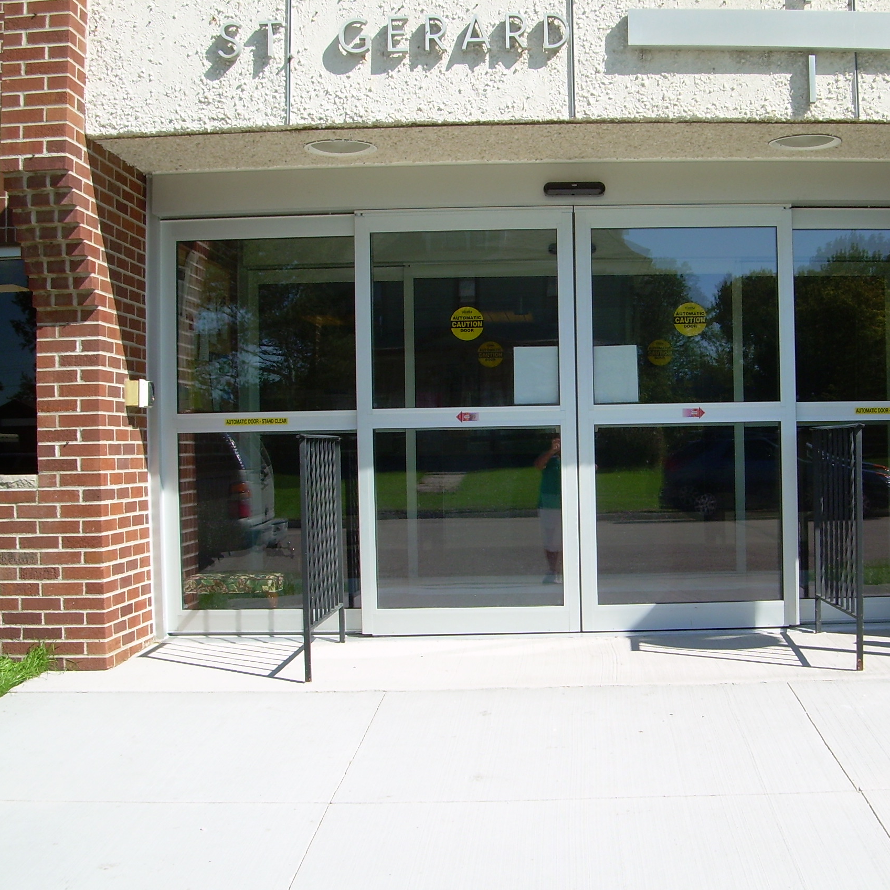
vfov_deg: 37.6
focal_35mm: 45
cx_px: 577
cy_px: 446
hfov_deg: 37.2
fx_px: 1309
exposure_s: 1/354
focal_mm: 6.3
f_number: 4.6
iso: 50
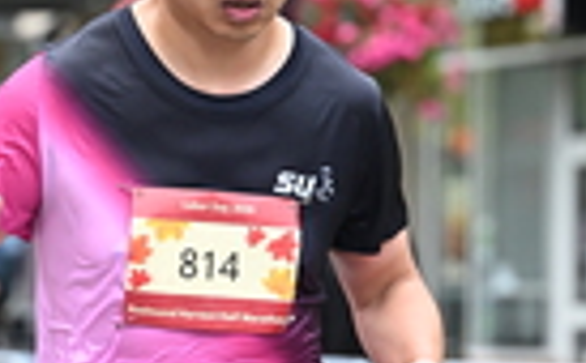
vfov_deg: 3.9
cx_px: 396
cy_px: 107
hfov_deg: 6.3
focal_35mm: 332
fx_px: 5291
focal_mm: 81
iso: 1000
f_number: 2.8
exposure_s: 1/2000
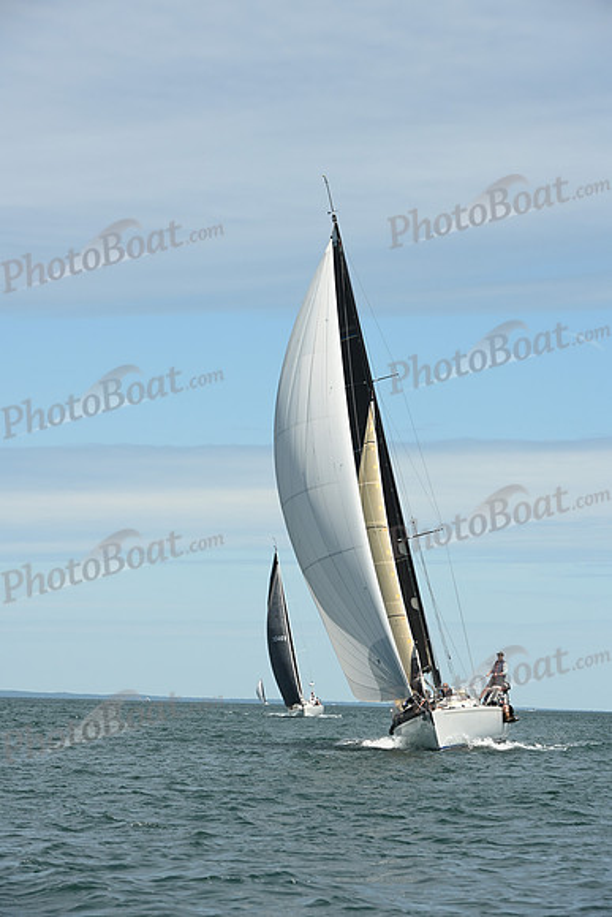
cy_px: 458
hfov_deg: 10.2
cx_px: 306
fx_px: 3440
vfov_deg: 15.2
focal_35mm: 135
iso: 320
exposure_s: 1/1000
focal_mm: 135
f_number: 9
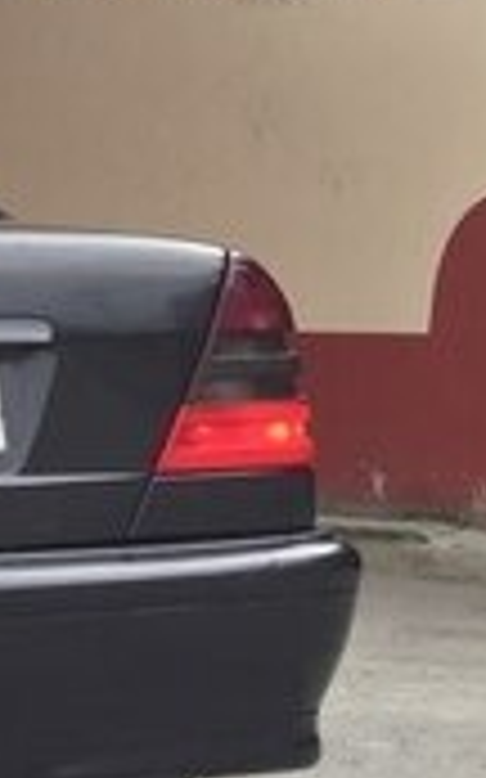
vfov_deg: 17.2
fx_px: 2482
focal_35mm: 117
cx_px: -716
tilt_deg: +8.4
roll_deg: +0.1
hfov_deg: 9.8
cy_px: -106
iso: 32
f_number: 2.2
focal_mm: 4.15
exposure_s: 1/363
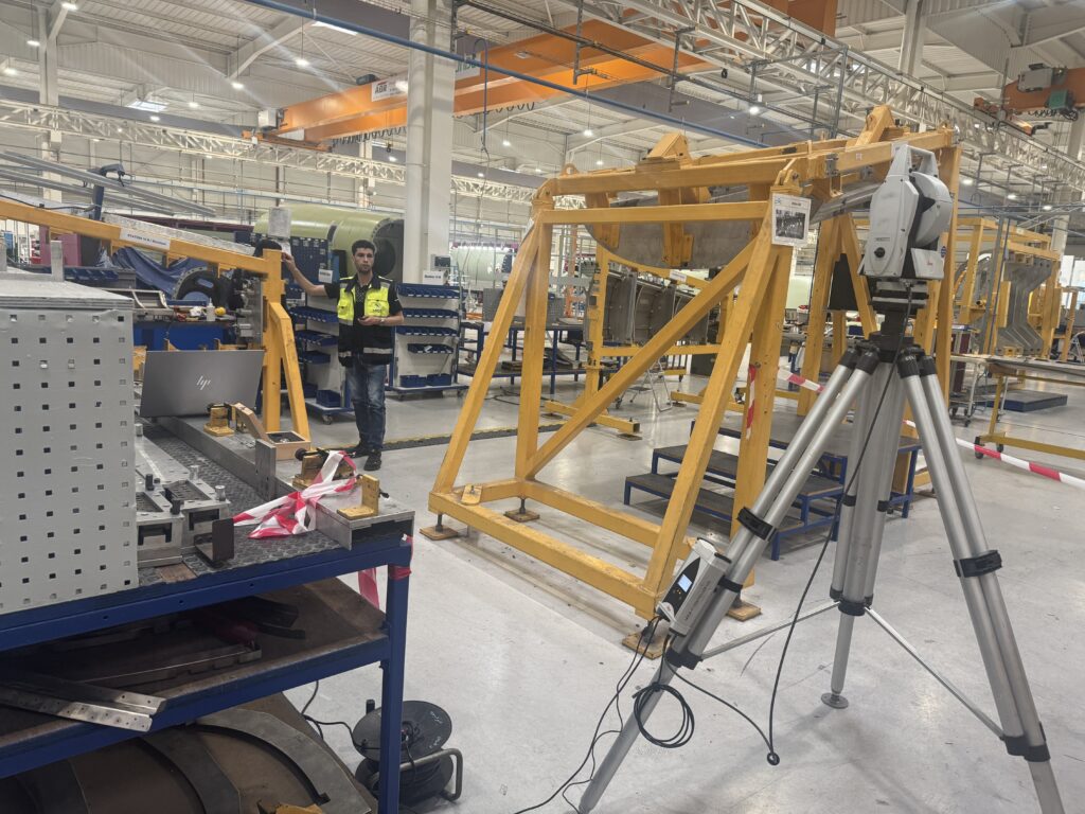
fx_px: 752
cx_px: 542
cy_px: 407
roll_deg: -2.9
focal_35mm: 24
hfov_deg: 71.6
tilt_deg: -9.5
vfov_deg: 56.8
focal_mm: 6.76
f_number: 1.78
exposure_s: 1/111
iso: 200
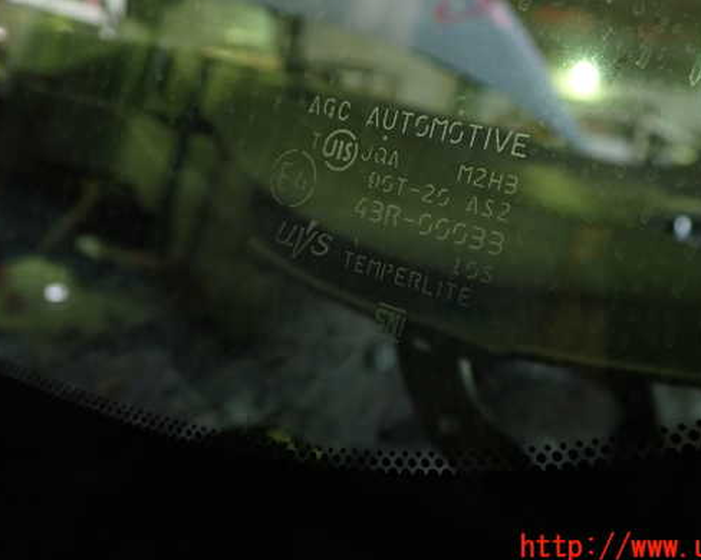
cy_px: 243
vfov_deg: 41.0
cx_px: 414
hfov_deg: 50.0
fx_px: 747
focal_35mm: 36
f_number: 2.3
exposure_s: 1/30
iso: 400
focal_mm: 5.4
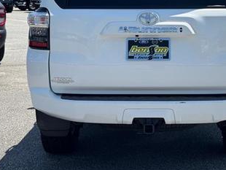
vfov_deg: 18.8
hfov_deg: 24.9
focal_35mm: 78
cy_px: 36
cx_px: 150
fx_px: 510
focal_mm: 6.76
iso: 64
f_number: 1.78
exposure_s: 1/4975
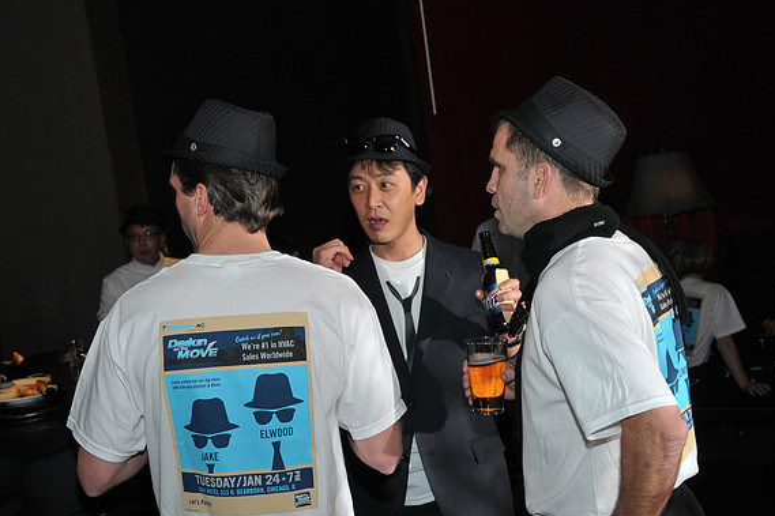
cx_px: 394
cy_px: 258
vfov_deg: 23.4
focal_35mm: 58
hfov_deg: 34.5
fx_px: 1248
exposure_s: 1/40
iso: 640
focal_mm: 38
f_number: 5.6
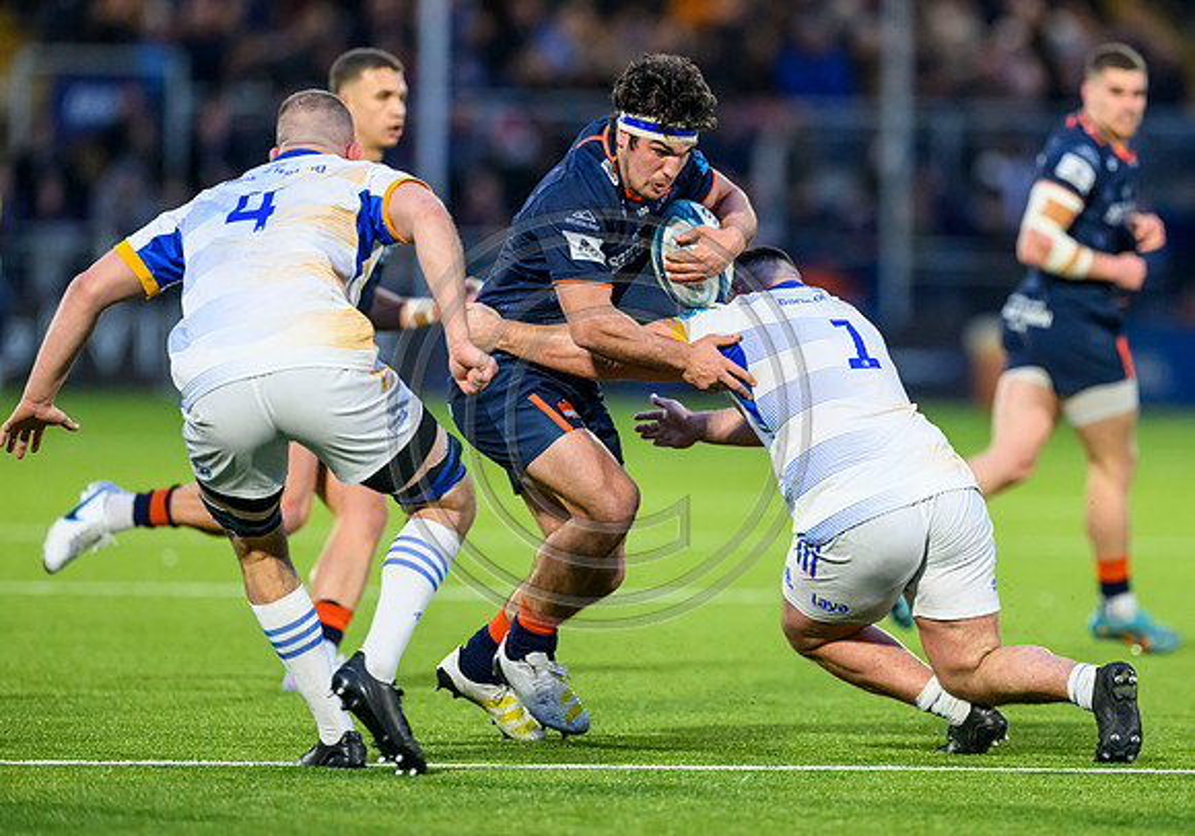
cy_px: 376
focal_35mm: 475
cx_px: 721
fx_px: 16023
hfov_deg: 4.3
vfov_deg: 3.0
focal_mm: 400
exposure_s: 1/1250
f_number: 3.5
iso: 5000
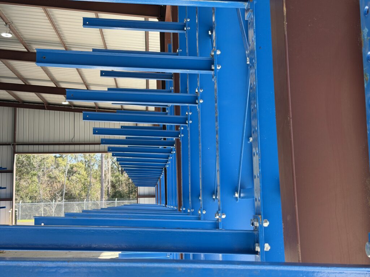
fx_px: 513
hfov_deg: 39.7
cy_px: 138
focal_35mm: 48
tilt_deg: +5.5
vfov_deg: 30.3
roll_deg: +1.7
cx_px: 185
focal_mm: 6.76
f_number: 1.78
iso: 80
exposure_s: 1/553
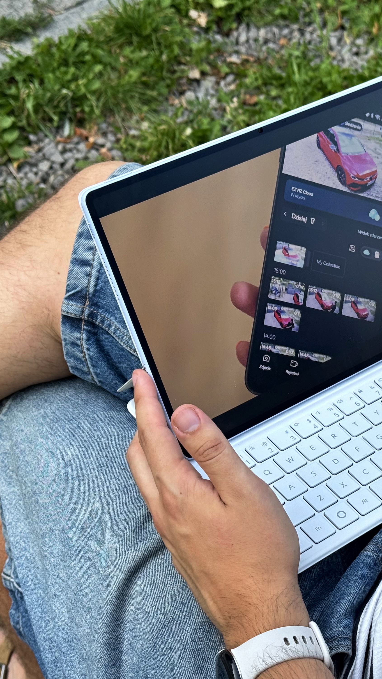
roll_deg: -4.6
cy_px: 340
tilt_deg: -40.4
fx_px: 1261
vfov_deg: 30.2
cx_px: 314
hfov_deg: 17.1
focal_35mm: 70
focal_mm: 6.76
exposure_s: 1/224
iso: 64
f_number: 1.78
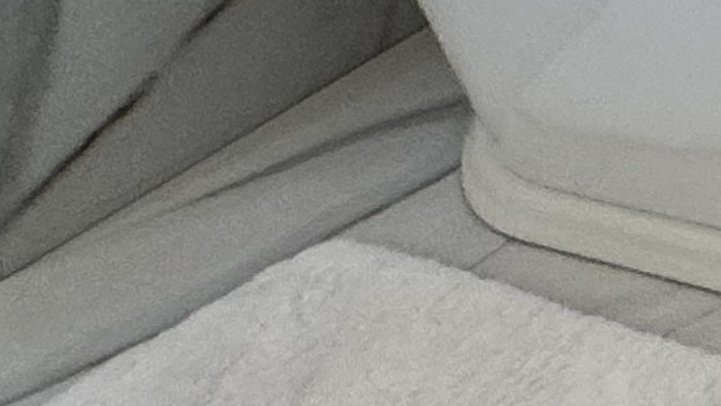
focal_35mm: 111
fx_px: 2123
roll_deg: +4.2
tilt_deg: -11.8
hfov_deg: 11.0
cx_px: 2236
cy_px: -937
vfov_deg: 8.5
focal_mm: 2.22
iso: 125
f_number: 2.2
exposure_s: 1/120
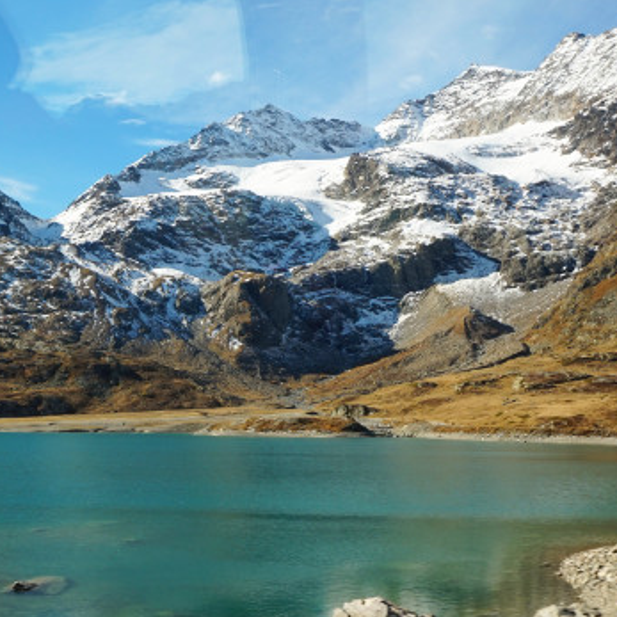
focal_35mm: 47
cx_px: 160
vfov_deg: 35.6
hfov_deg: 35.3
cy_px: 428
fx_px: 948
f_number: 11
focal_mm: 16
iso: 100
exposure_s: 1/80
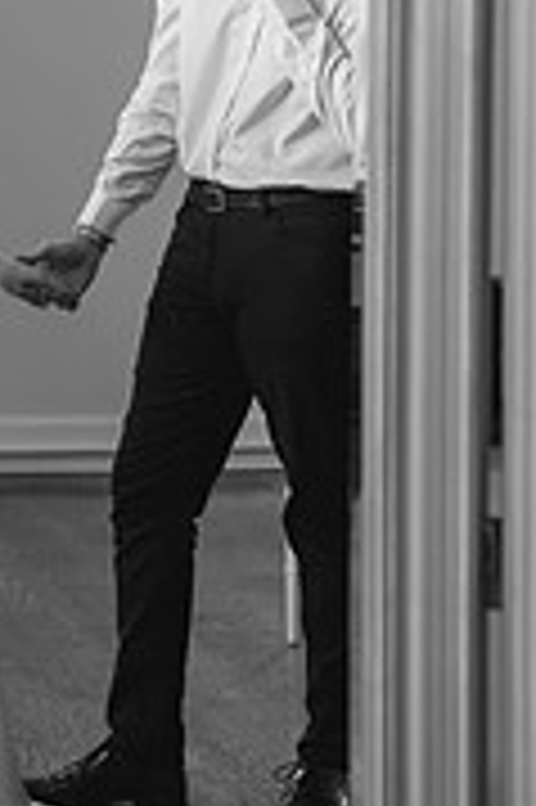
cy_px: 230
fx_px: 4453
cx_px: 63
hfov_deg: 6.9
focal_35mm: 199
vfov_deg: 10.3
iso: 640
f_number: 4
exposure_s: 1/250
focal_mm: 79
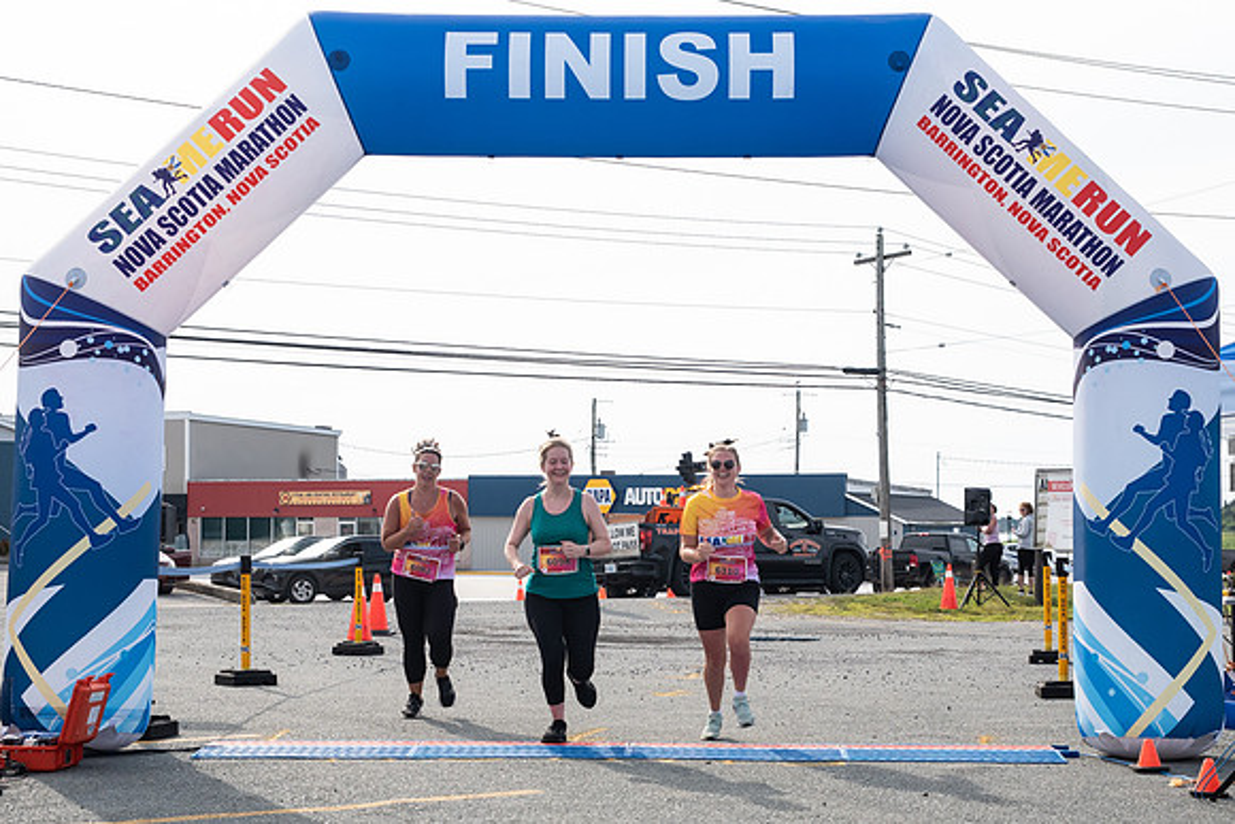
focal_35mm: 61
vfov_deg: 22.4
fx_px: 2081
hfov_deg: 33.1
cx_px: 647
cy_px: 507
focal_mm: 48
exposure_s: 1/3200
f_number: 4
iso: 800
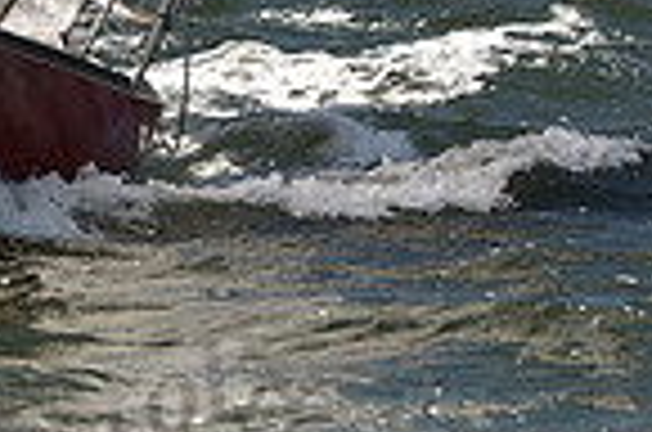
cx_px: -315
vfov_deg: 4.2
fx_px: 5801
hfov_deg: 6.4
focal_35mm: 321
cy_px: -245
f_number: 3.5
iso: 250
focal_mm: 80
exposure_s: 1/1250
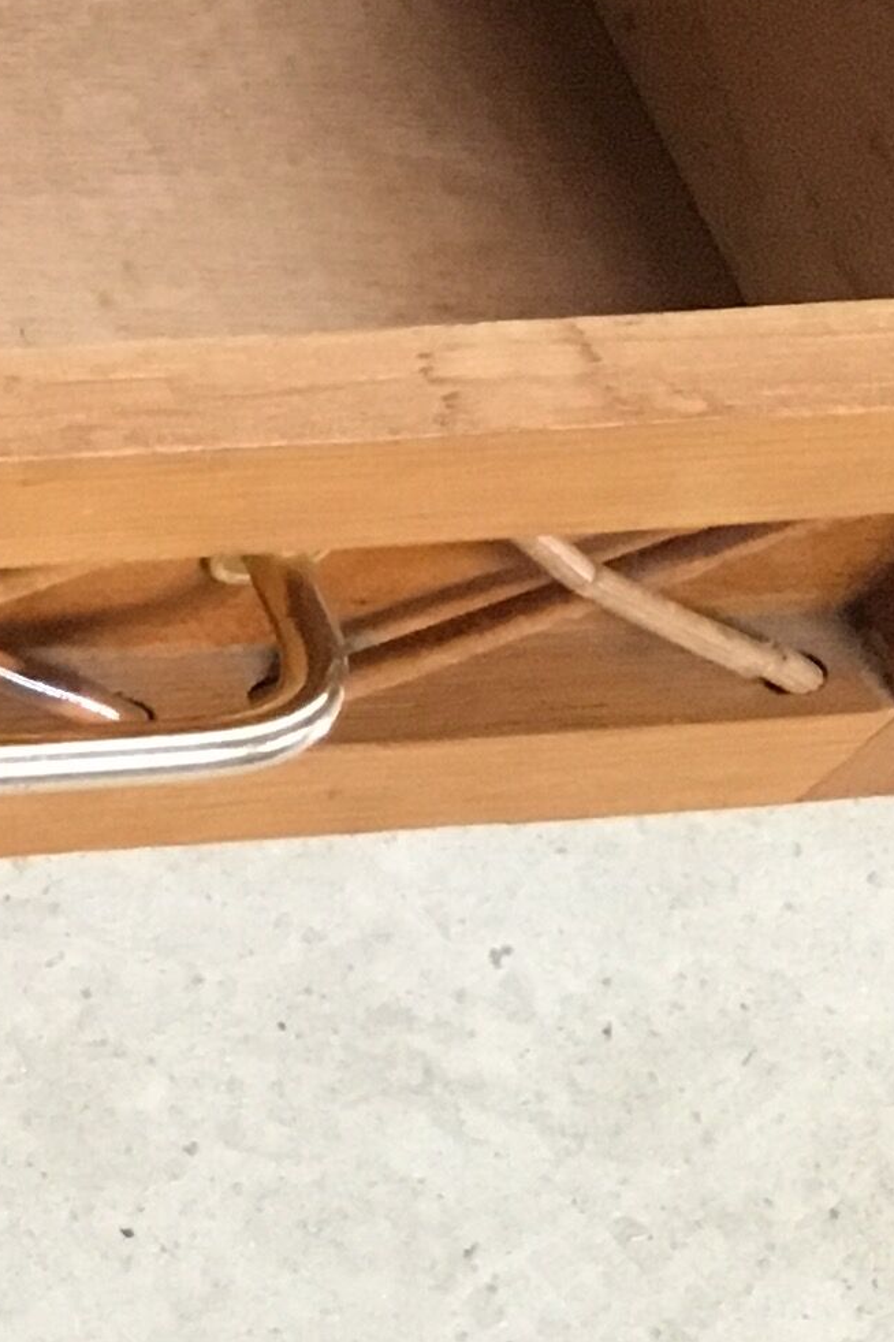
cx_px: -1813
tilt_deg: -51.4
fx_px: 4619
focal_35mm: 124
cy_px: 85
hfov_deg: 8.9
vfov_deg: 16.3
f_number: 2.2
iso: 200
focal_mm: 4.15
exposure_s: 1/33
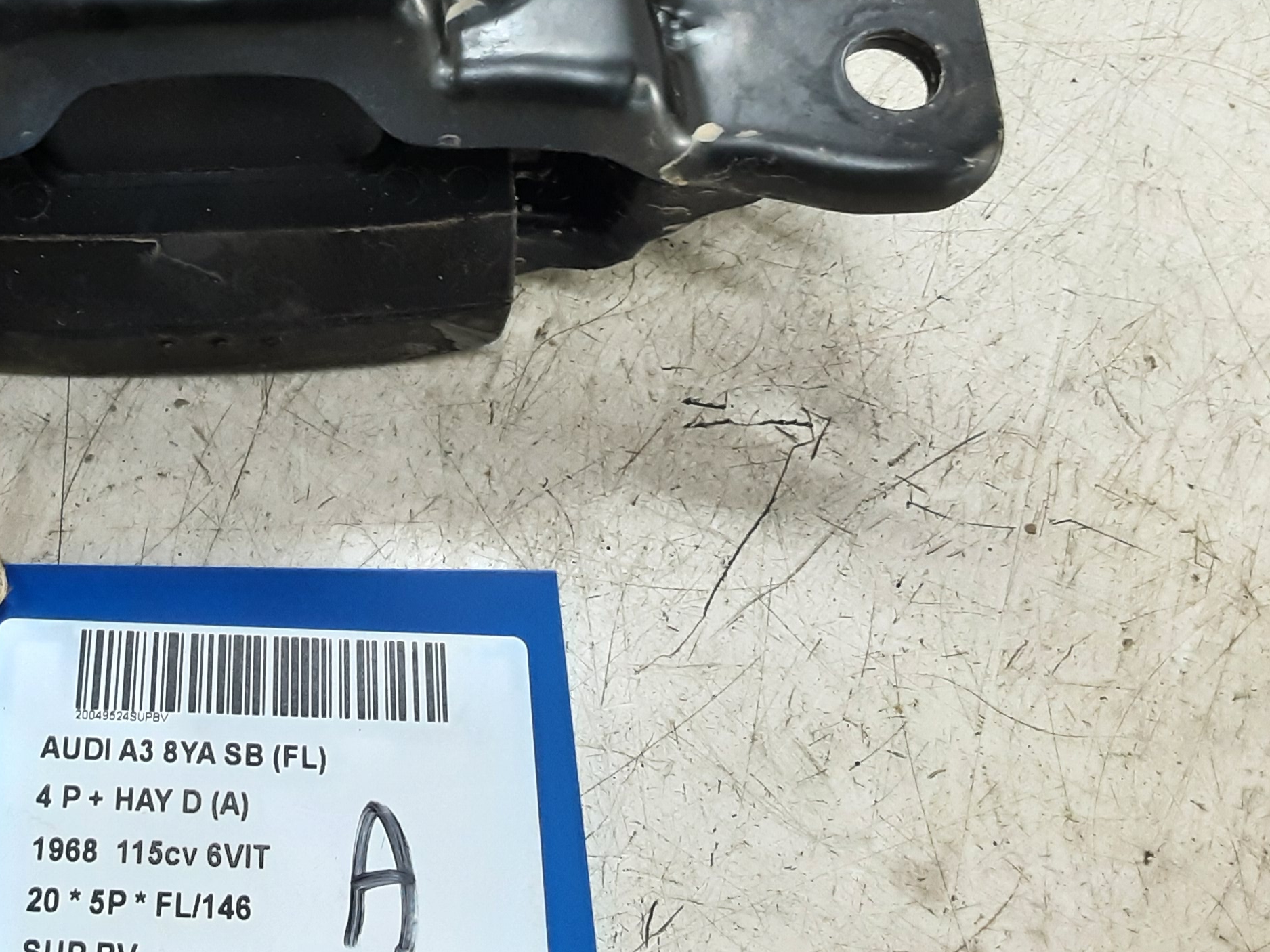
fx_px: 1724
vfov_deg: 30.3
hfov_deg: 38.1
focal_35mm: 47
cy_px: 224
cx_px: 167
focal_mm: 2.91
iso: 125
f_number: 1.9
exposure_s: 1/50
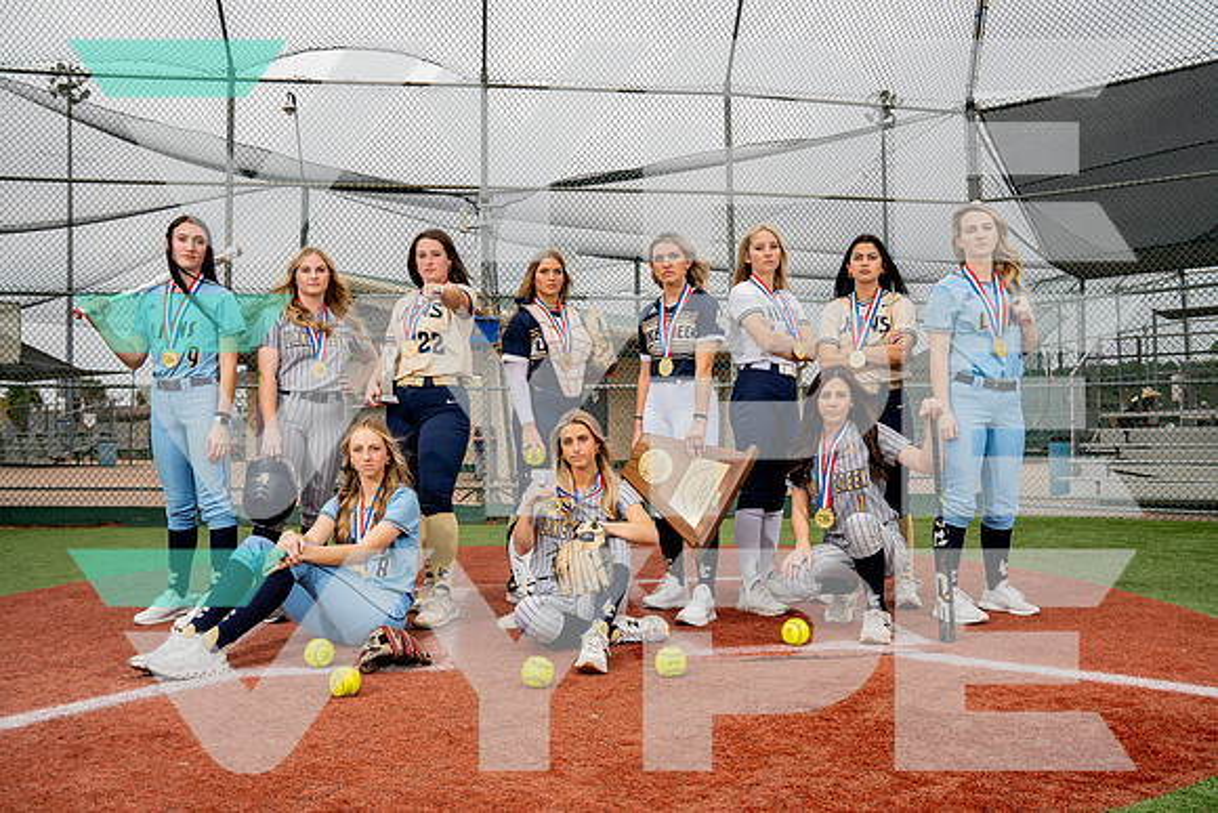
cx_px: 609
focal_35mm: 28
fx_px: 948
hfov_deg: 65.5
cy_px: 406
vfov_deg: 46.4
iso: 320
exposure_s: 1/250
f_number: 8
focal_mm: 28
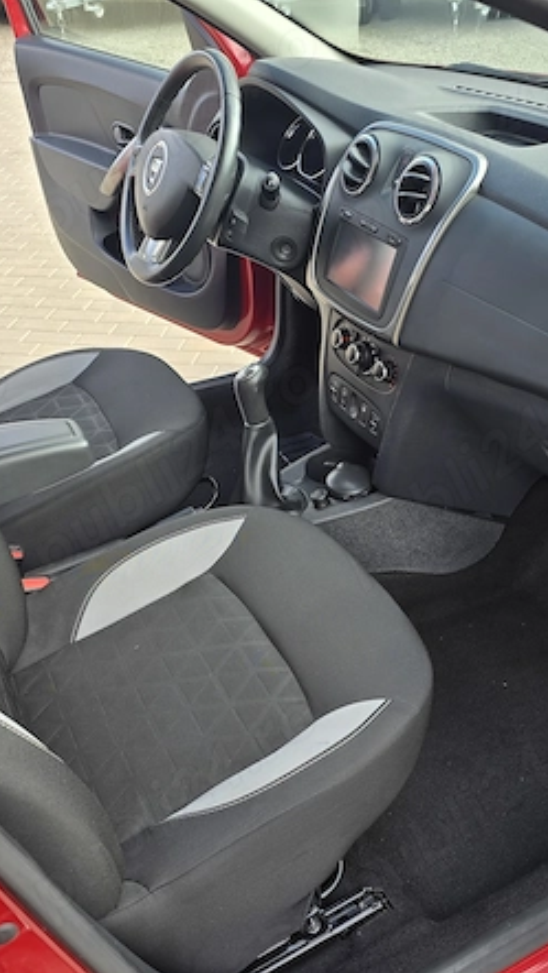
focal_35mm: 34
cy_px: 493
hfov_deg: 34.6
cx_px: 328
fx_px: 877
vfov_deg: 58.0
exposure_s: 1/180
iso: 32
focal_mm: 6.3
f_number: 1.7
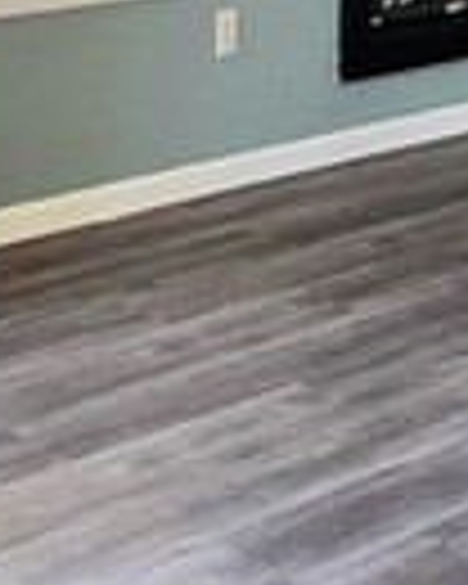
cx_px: 297
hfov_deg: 15.4
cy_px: -153
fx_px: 1731
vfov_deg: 18.0
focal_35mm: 100
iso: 160
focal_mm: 2.2
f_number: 2.2
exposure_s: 1/60.2
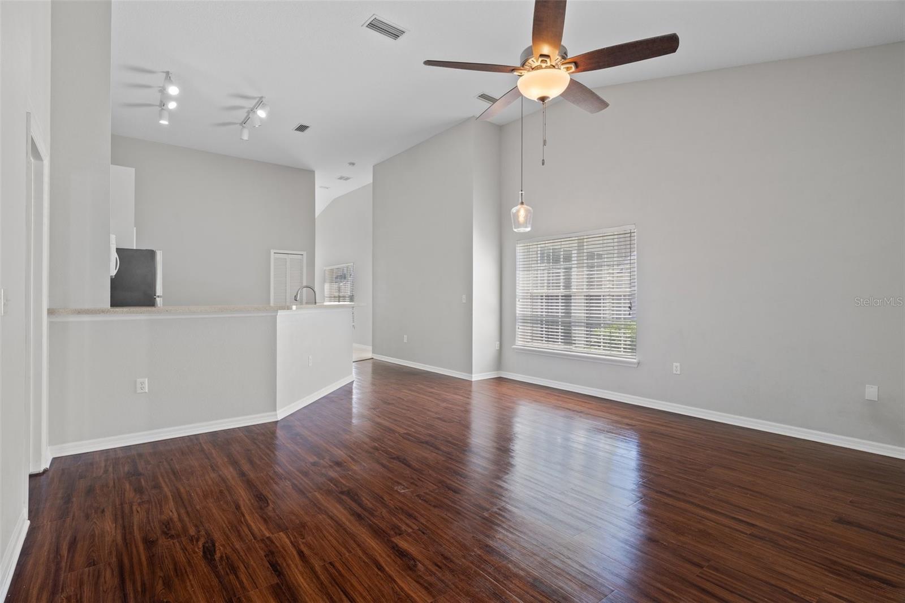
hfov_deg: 93.3
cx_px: 452
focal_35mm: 17
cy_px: 302
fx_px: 427
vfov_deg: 70.4
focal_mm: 17
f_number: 9
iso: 320
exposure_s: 1/2
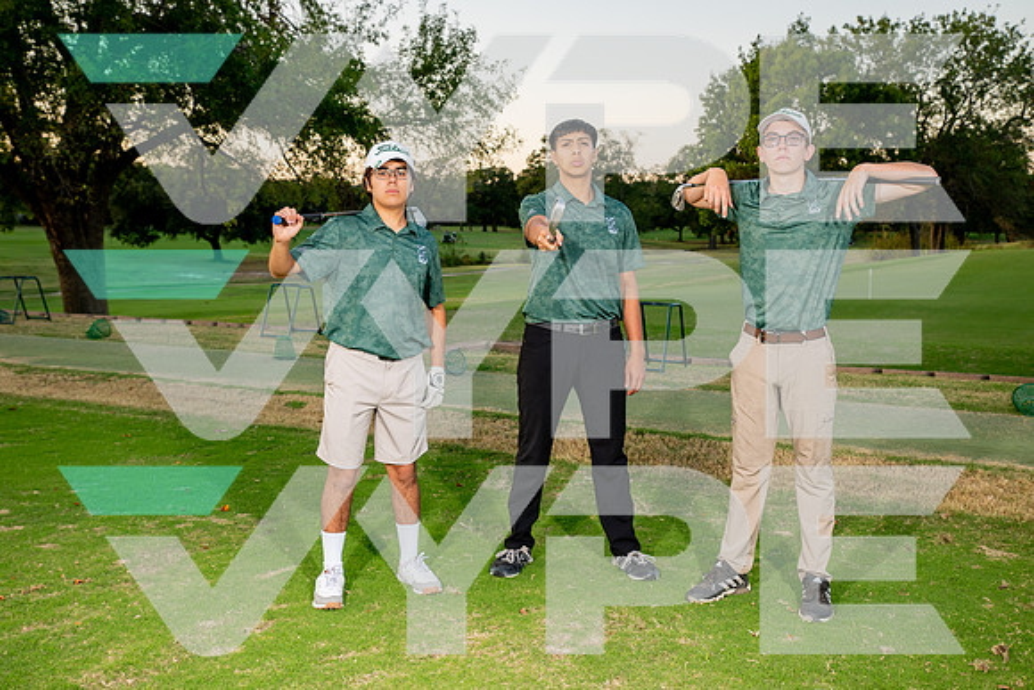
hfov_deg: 49.3
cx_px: 517
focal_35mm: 39
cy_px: 345
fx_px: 1127
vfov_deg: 34.1
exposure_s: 1/200
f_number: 6.3
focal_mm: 38
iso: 400
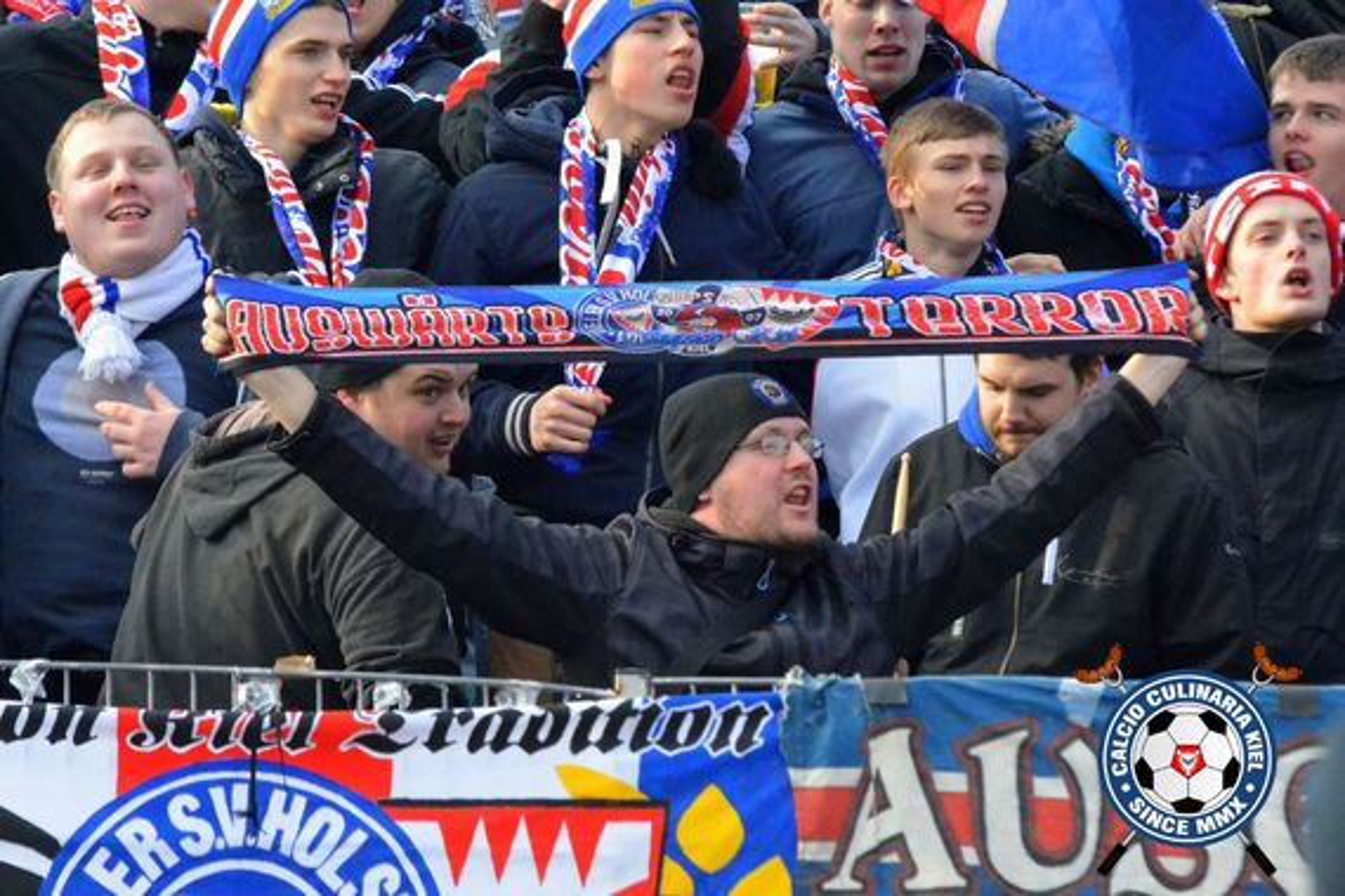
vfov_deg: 4.6
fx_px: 11207
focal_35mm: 300
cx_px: 672
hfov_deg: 6.9
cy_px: 448
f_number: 9
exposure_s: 1/2000
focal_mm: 200
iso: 5000
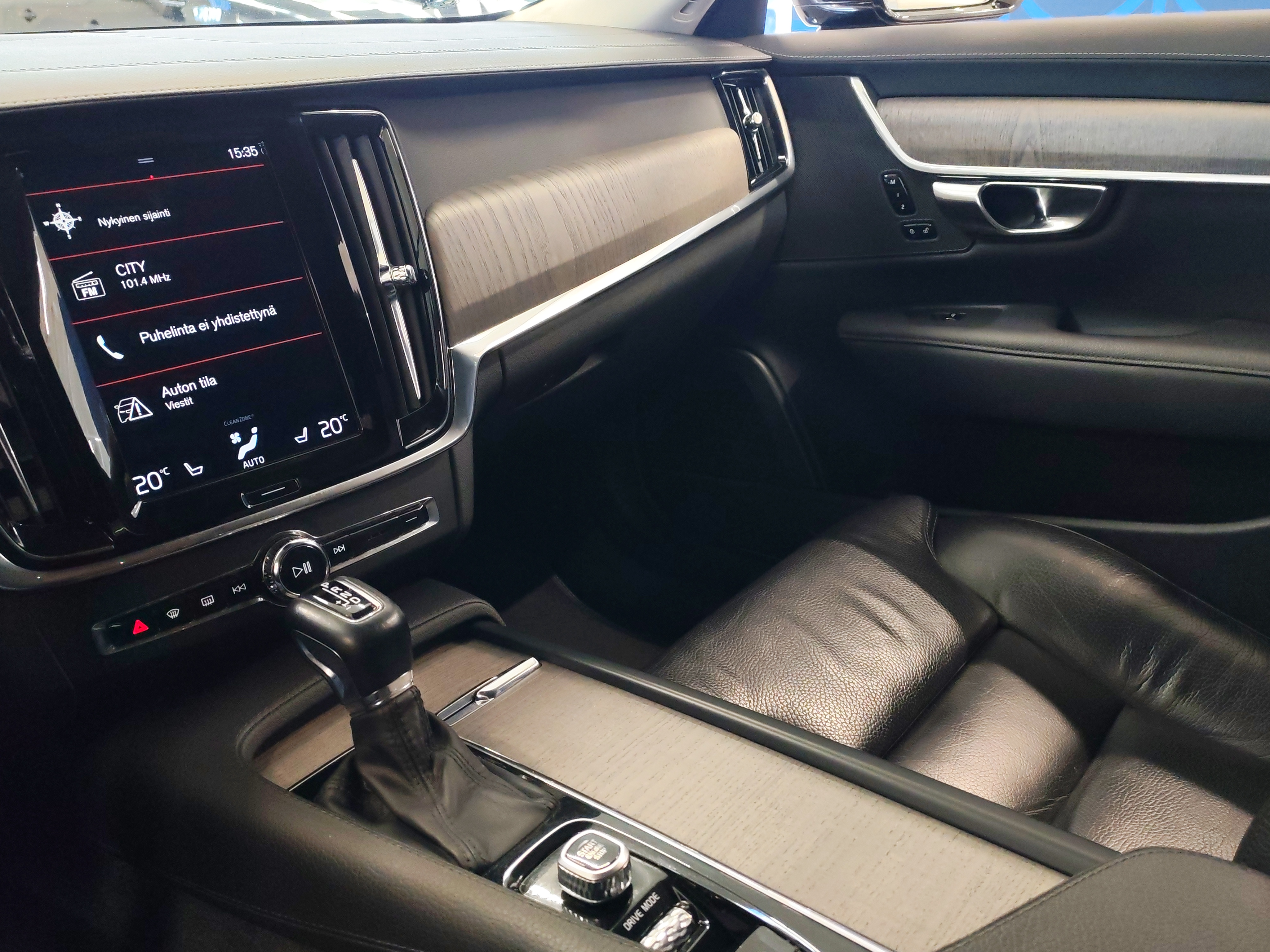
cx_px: 635
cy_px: 476
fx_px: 1137
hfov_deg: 58.4
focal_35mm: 31
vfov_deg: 45.4
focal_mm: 6.12
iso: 1250
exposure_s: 1/100
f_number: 1.9
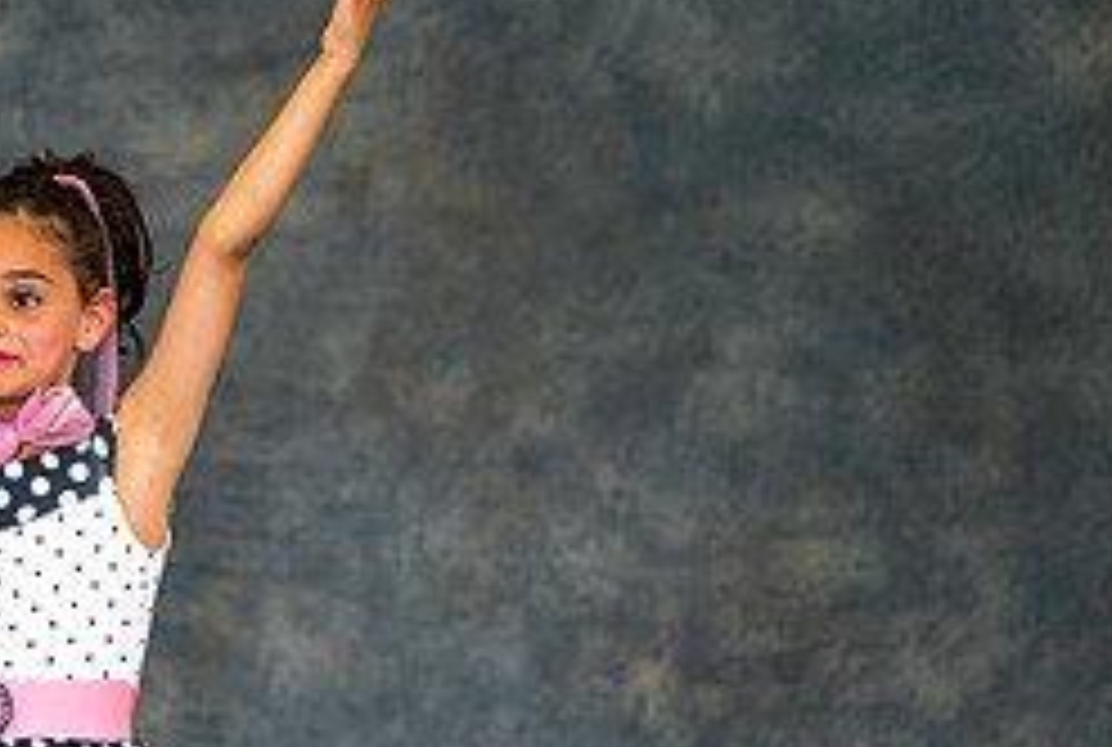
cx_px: -152
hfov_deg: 9.8
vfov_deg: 6.7
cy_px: 710
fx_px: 6379
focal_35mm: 206
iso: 250
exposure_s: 1/200
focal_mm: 85
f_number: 1.8
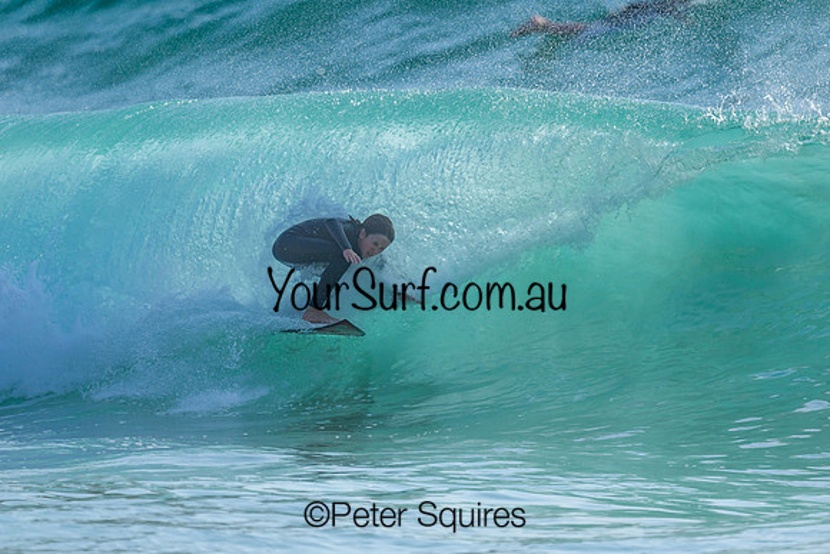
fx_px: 25238
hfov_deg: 1.9
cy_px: 216
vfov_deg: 1.3
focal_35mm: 1094
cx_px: 384
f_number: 6.3
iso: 220
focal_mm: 800
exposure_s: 1/2000
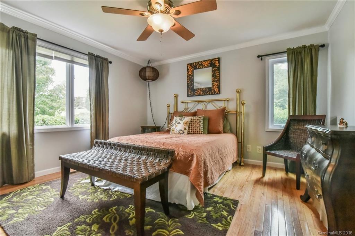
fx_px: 158
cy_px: 118
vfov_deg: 73.8
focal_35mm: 16
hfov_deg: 96.7
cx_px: 178
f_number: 7.1
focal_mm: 16
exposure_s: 1/320
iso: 4000
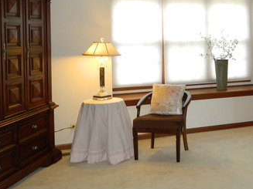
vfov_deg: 29.2
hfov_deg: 37.3
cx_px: 207
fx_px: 358
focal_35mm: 49
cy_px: 46
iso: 140
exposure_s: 1/30
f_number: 3.1
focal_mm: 4.5
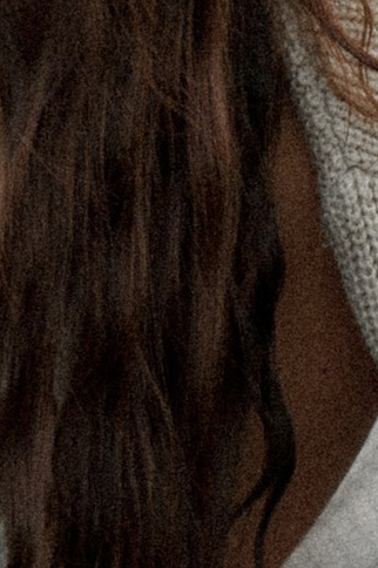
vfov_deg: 4.0
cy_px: -252
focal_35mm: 516
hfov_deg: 2.7
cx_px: -173
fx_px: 8138
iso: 400
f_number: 2.8
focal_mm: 65
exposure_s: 1/320
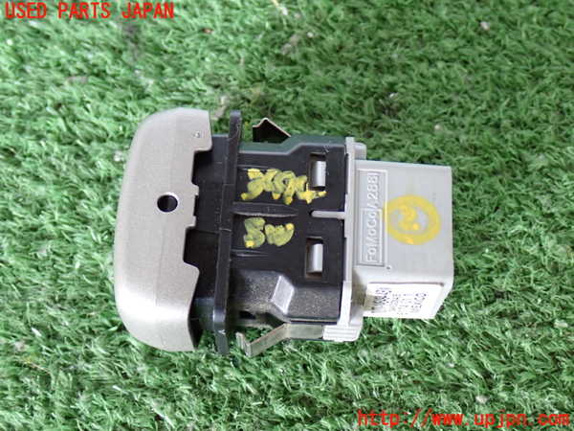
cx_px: 287
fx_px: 895
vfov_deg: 27.0
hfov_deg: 35.5
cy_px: 216
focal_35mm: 54
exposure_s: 1/50
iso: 500
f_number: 3.3
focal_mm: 9.65
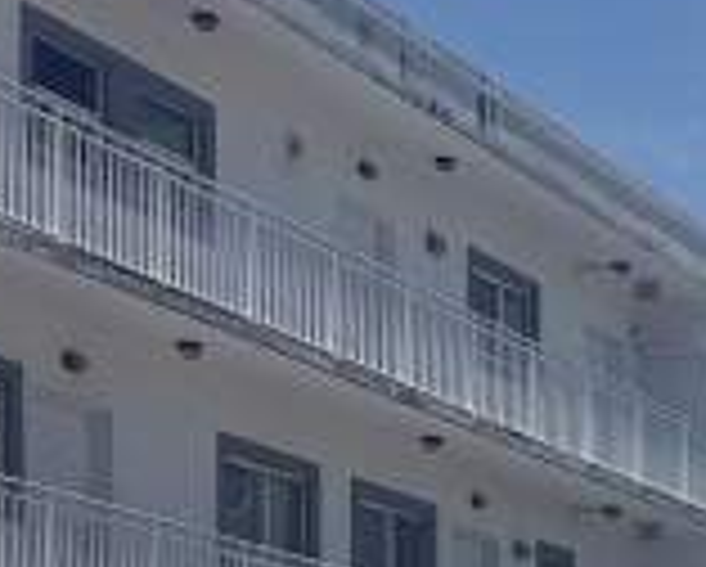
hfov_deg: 13.3
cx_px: 1515
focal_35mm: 119
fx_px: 2490
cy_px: 990
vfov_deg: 12.0
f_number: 1.78
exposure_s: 1/8130
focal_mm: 6.76
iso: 80
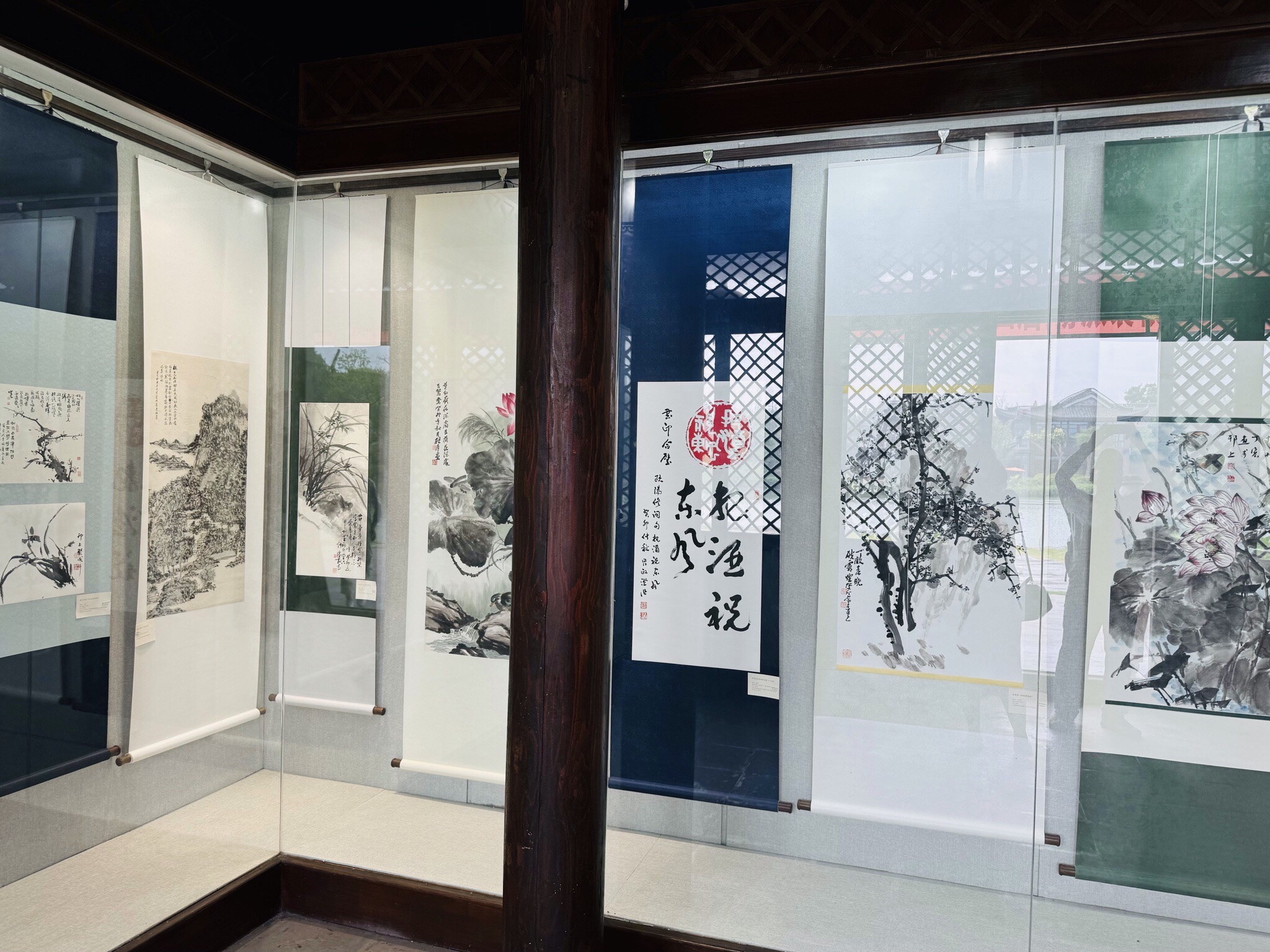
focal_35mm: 24
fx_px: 881
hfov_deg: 71.6
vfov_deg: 56.8
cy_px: 476
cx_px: 635
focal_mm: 6.76
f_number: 1.78
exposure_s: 1/100
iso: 64
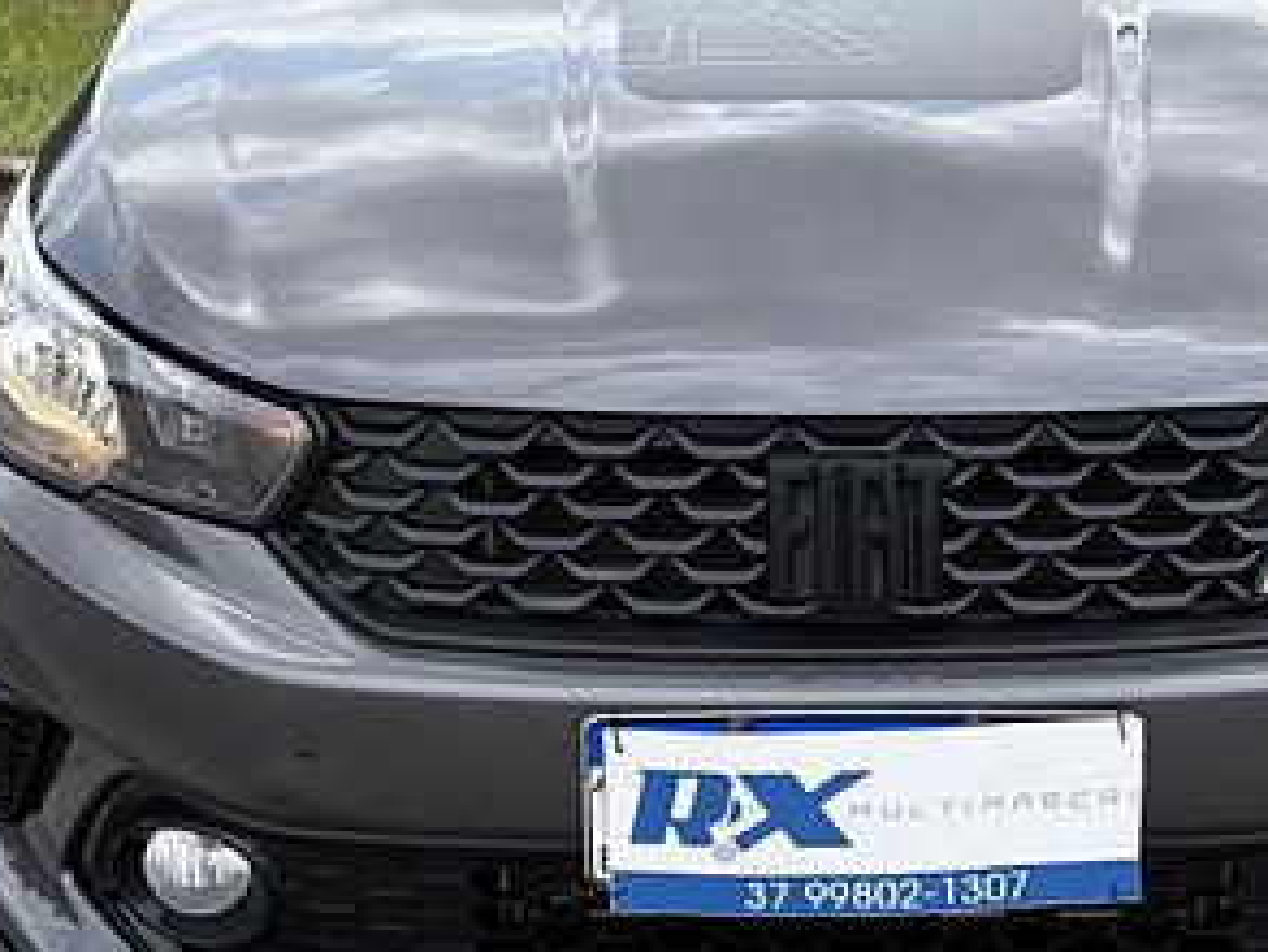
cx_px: 840
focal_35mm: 71
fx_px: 2602
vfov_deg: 20.7
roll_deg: -0.9
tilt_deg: -23.9
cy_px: 428
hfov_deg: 27.2
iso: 50
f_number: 1.6
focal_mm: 5.96
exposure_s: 1/2012
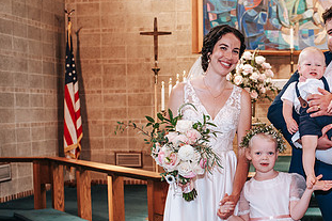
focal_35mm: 70
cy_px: 162
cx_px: 281
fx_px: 645
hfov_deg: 28.1
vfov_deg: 19.3
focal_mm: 35
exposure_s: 1/125
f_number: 3.2
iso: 1000
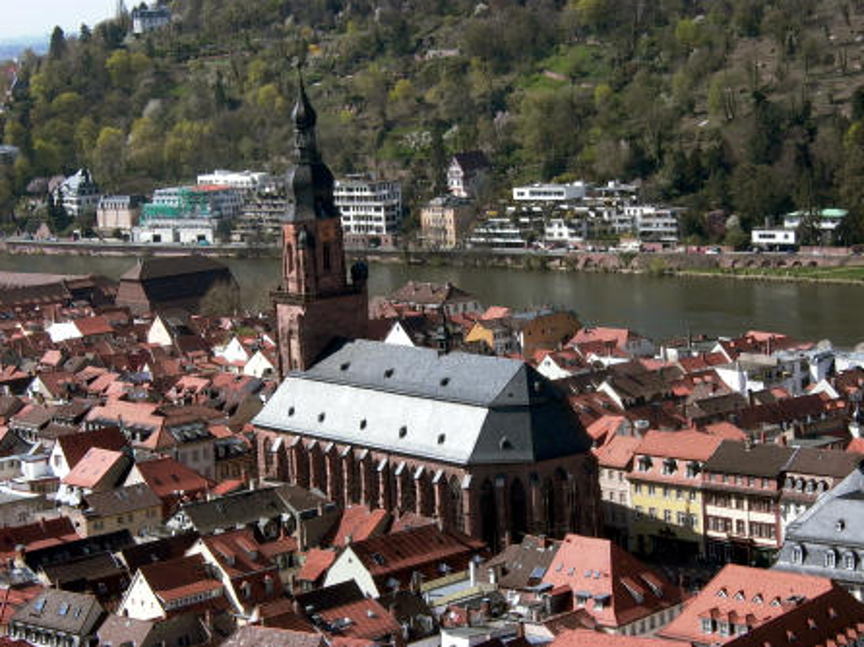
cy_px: 322
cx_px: 432
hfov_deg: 19.5
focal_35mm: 101
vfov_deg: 14.6
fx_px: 2520
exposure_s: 1/652
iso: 100
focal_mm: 20.74
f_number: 5.68
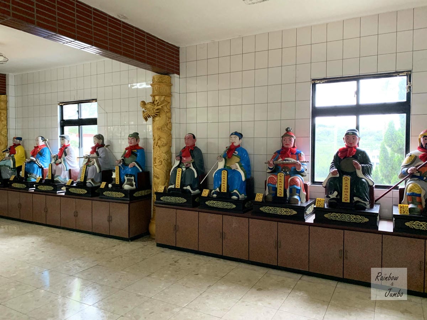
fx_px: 321
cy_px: 160
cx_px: 214
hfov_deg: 67.3
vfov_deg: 53.1
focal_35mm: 26
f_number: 1.8
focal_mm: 4.25
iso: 400
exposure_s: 1/60
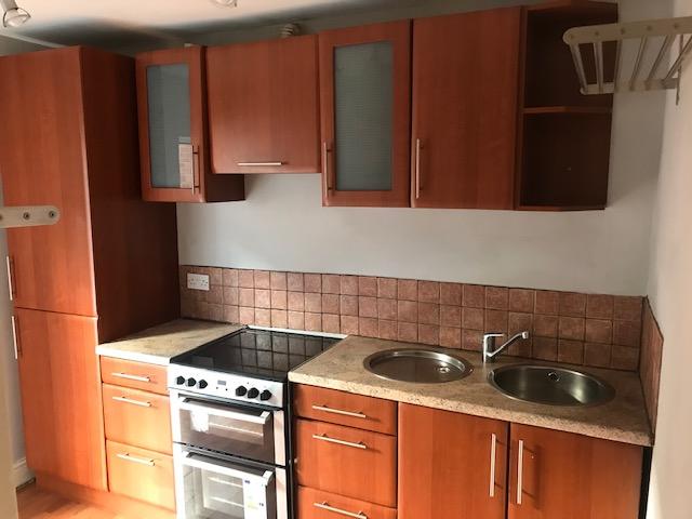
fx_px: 560
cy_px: 260
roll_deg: -0.7
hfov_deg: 63.4
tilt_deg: -8.5
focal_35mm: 28
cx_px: 346
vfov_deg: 49.7
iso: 100
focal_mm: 3.99
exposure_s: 1/17
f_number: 1.8
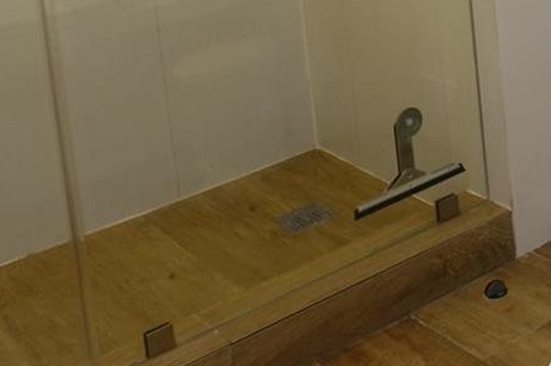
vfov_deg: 14.2
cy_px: -267
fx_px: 1315
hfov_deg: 20.7
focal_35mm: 86
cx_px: 785
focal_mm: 8.8
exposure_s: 1/30
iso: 160
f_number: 2.8
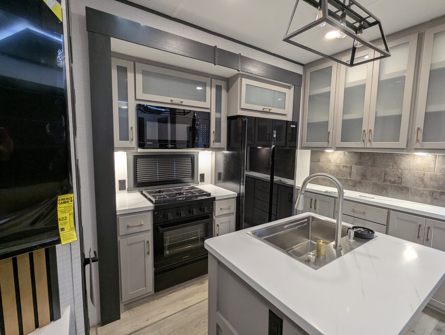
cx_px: 222
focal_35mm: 16
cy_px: 168
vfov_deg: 78.2
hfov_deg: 94.4
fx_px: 206
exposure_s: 1/58
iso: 123
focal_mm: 2.35
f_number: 2.2
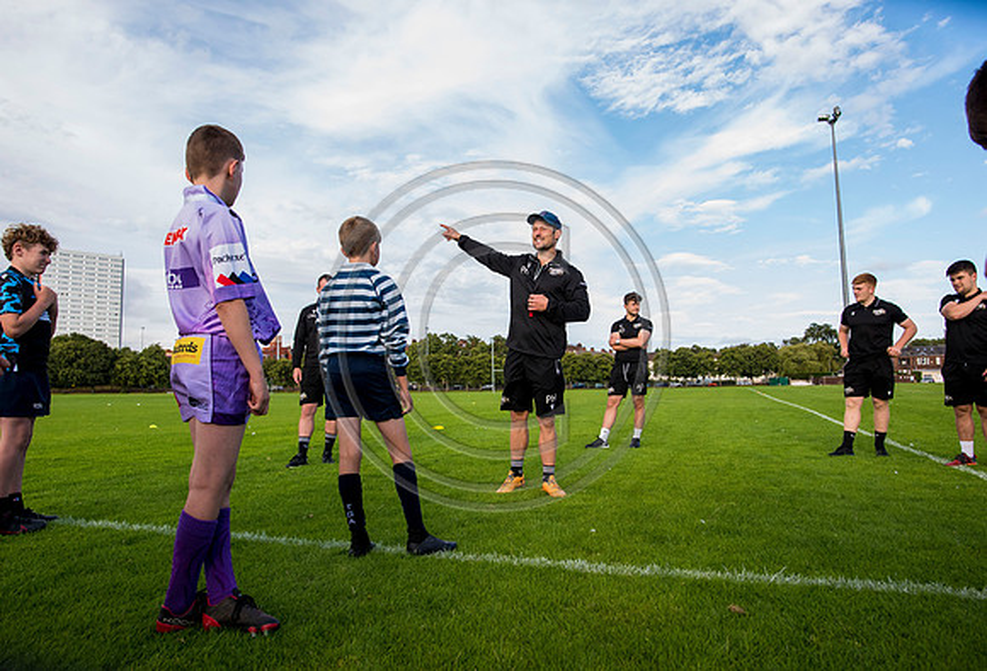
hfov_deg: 76.5
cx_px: 490
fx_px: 627
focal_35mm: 23
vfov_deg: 56.3
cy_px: 328
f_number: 4.5
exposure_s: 1/1000
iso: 800
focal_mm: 20
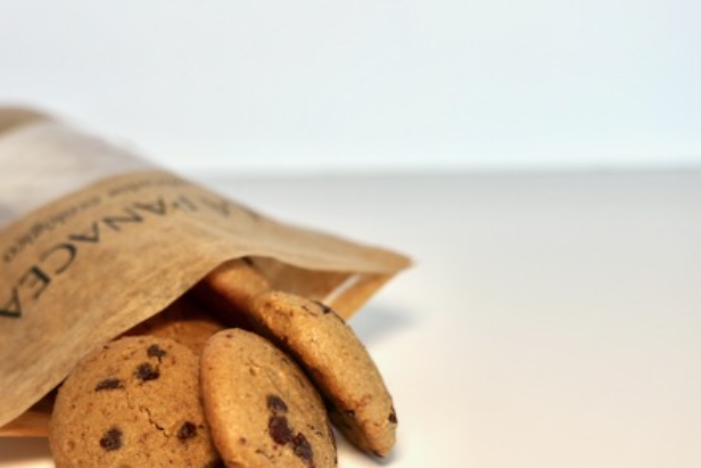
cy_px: 288
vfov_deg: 24.6
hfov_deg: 35.8
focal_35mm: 55
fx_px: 1071
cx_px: 214
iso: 400
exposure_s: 1/320
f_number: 4
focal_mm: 35
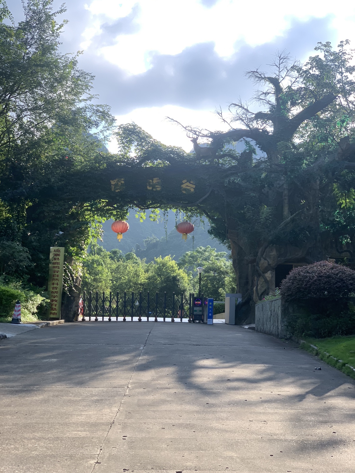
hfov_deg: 28.0
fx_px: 711
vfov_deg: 36.8
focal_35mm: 52
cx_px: 178
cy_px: 236
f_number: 2.4
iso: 16
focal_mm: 6
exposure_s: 1/249
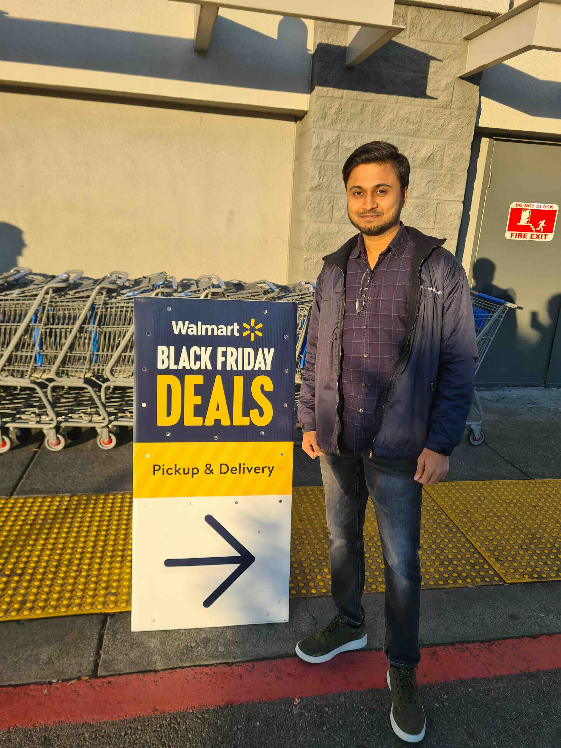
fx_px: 562
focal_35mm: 26
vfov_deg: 67.3
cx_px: 280
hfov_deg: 53.1
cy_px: 374
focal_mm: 5.4
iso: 50
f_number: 1.8
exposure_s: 1/1436
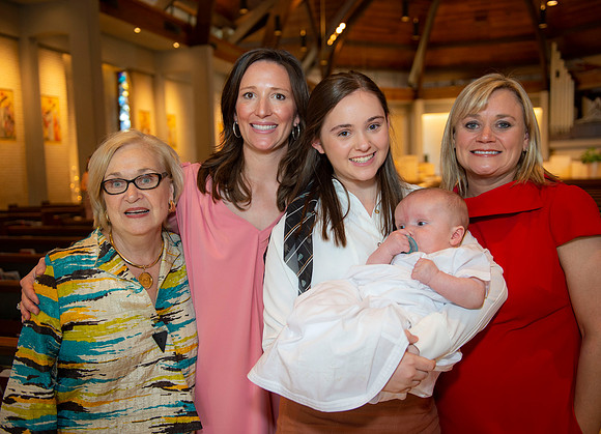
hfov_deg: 54.8
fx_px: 580
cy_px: 217
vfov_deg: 41.1
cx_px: 301
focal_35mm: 34
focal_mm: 32
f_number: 3.2
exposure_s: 1/100
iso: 1000
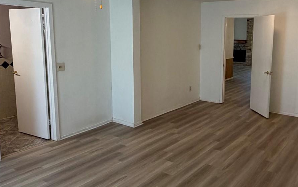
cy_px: 71
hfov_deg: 55.8
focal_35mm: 34
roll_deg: +0.5
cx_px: 193
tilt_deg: -6.6
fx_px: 276
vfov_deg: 37.1
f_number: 2.2
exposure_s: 1/120
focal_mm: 2.22
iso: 160
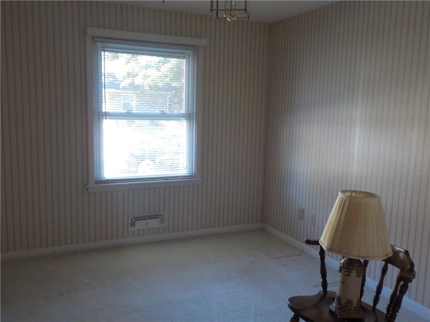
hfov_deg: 60.0
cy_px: 161
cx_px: 215
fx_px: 373
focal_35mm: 30
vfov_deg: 46.8
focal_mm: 4.1
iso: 360
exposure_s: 1/30
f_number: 3.3
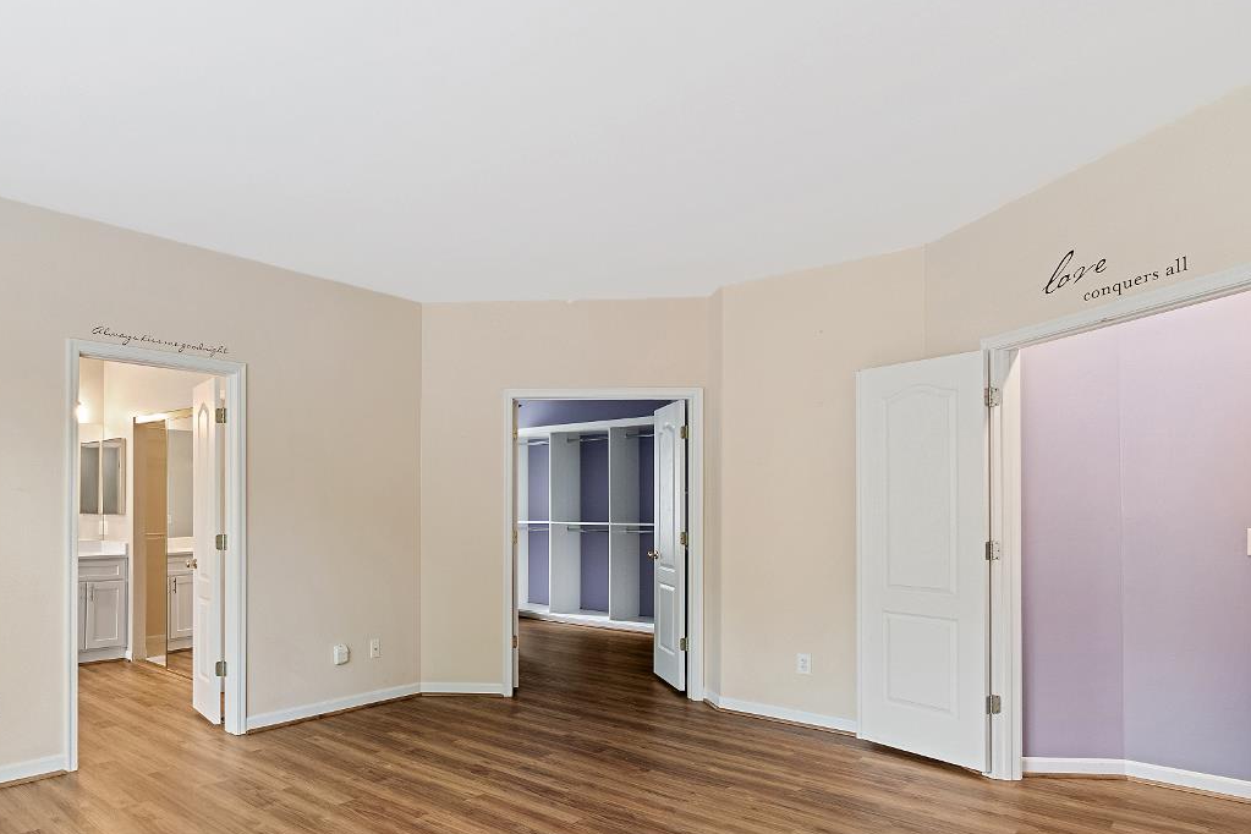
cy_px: 501
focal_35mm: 22
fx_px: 764
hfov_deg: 74.3
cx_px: 351
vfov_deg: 56.8
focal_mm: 10
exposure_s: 1/2.5
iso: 400
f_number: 6.3
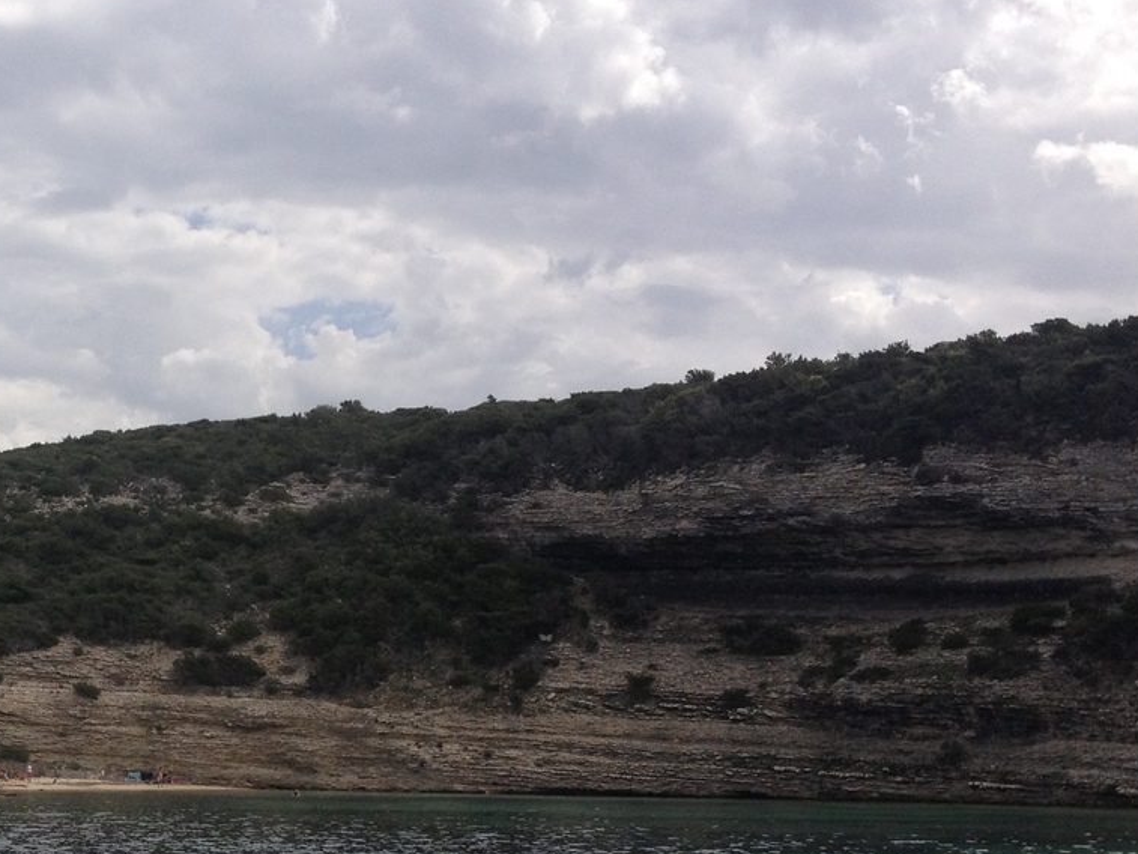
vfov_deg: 19.9
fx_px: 2433
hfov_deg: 25.3
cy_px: 550
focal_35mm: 74
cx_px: 53
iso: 64
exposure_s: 1/2045
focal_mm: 4.28
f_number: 2.4
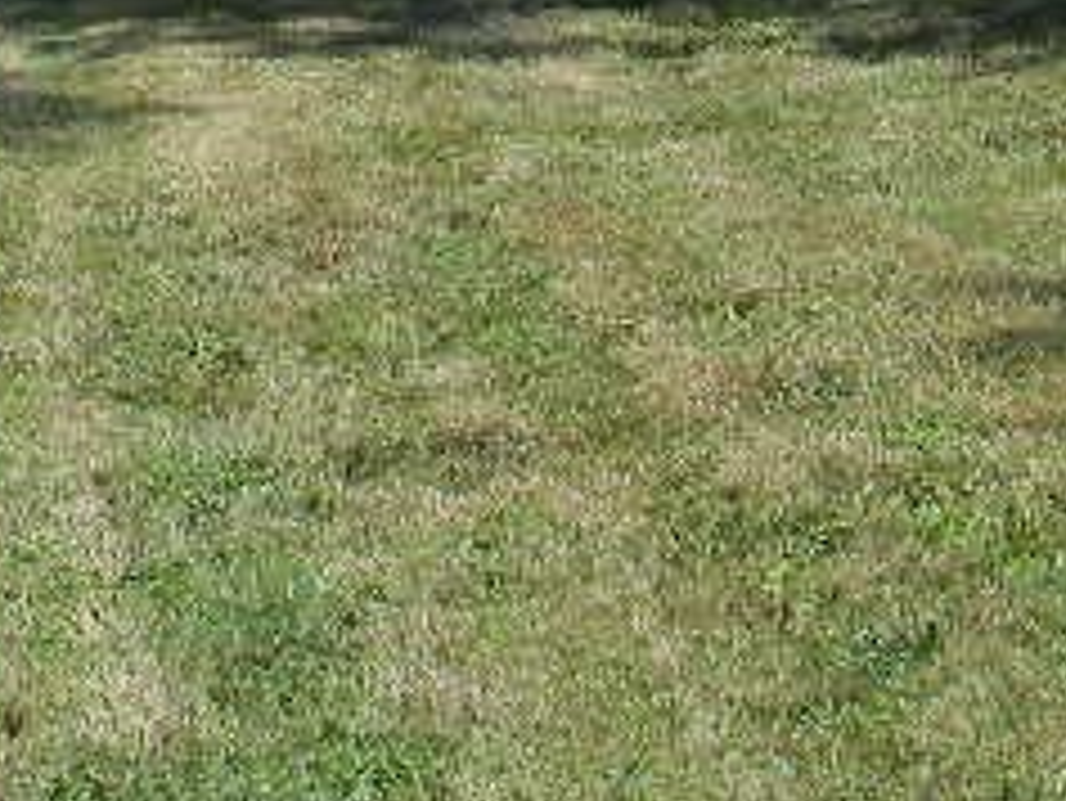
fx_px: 3728
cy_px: -594
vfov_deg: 11.5
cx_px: 1156
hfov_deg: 15.8
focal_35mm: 121
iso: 80
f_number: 3.5
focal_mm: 5
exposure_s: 1/654
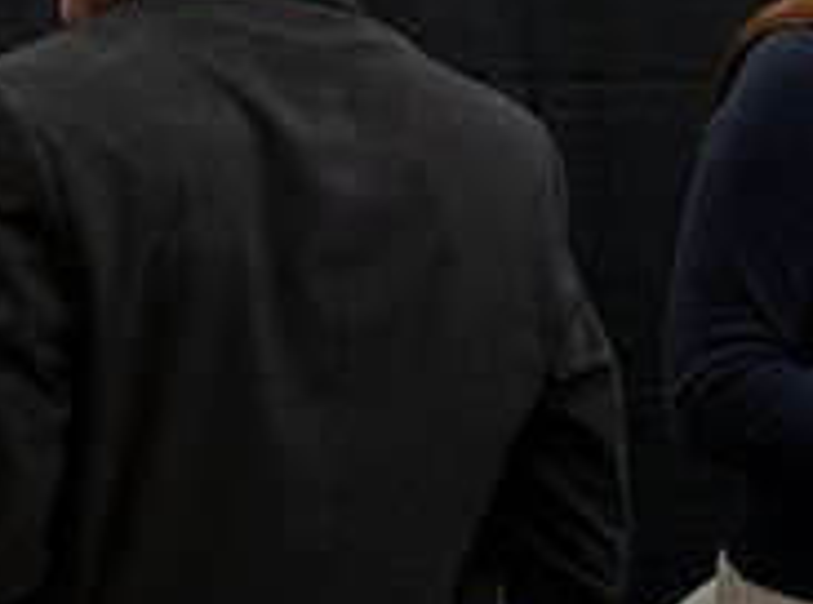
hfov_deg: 7.1
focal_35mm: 278
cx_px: 1
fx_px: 6508
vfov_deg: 5.3
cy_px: -237
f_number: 2.8
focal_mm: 70
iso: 3200
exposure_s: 1/640
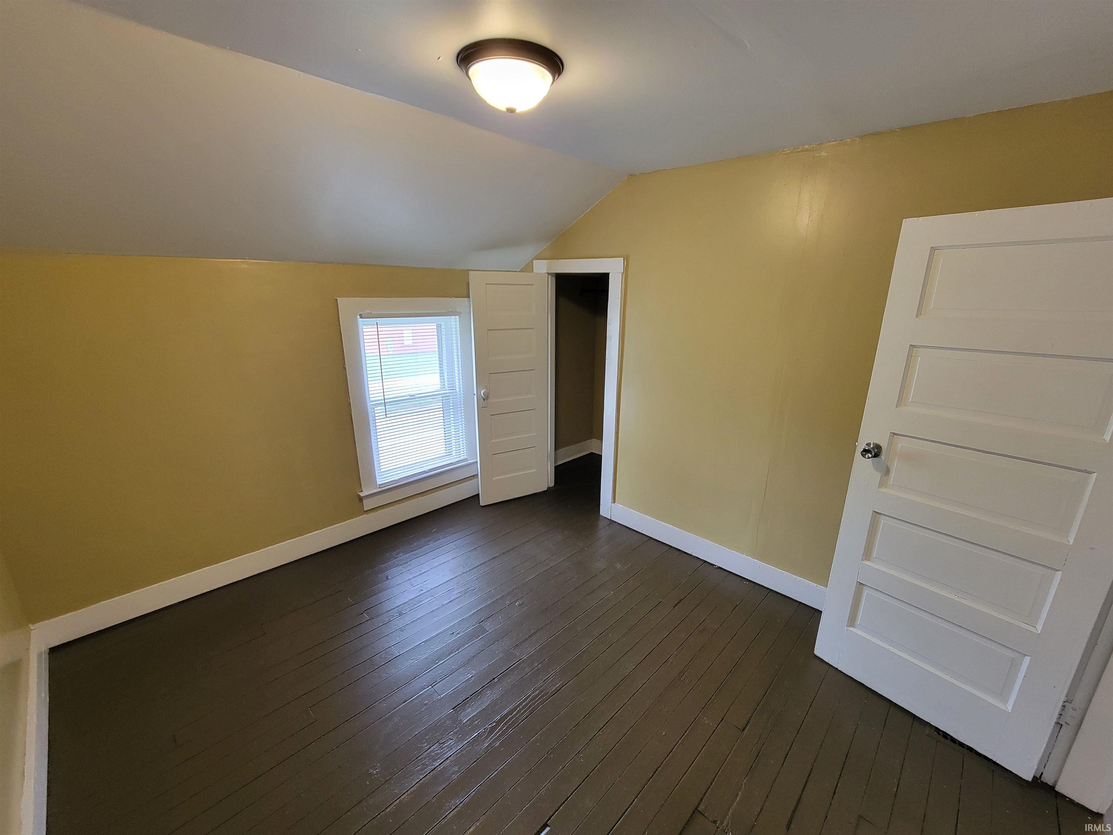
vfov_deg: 89.9
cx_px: 556
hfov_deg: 106.2
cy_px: 418
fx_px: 418
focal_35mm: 13
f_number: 2.2
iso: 250
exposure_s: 1/60
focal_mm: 2.2
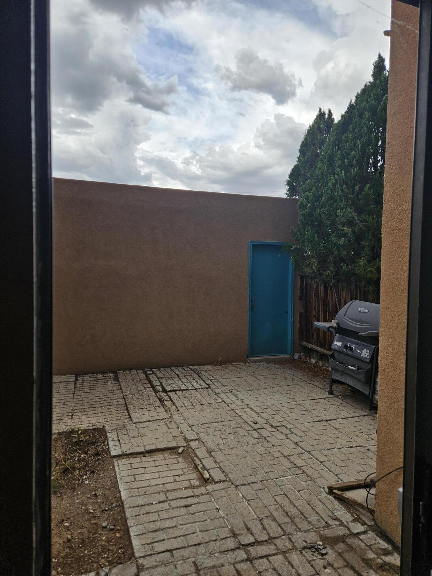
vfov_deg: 73.9
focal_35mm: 23
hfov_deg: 58.9
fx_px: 383
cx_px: 216
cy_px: 288
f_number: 1.8
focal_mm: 5.4
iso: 25
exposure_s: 1/272
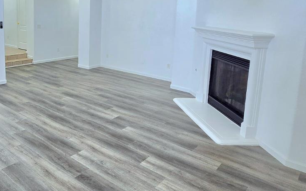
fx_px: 233
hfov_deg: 62.6
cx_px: 76
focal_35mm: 28
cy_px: 52
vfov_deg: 43.4
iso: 80
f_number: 2.2
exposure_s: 1/120
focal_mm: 2.2
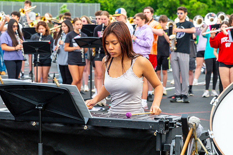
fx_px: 880
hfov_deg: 15.1
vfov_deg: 10.1
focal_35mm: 136
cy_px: 71
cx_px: 117
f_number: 8
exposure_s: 1/250
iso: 1250
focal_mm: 120
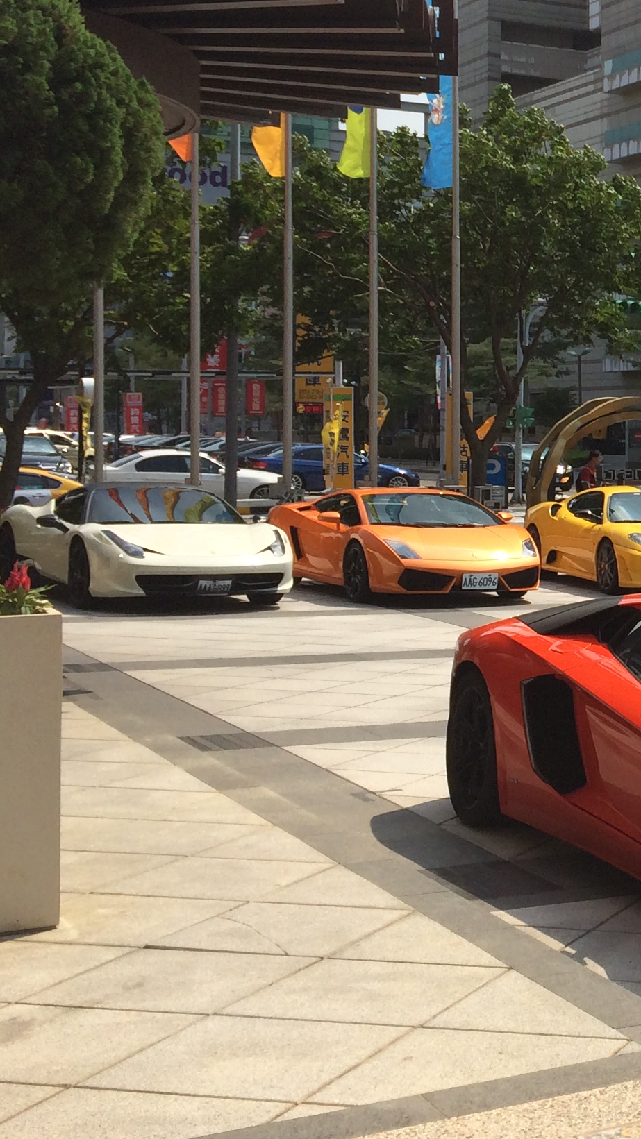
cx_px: 1005
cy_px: 401
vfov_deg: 32.1
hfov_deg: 16.6
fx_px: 1964
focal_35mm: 65
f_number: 2.2
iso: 40
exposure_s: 1/2053
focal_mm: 4.12
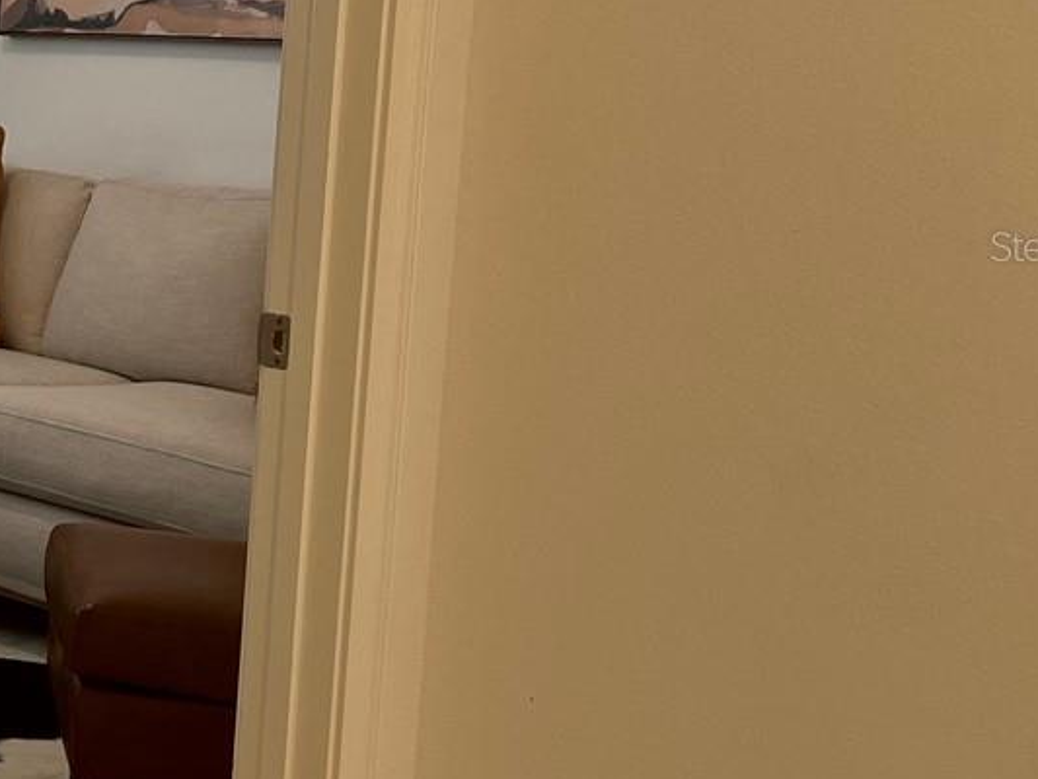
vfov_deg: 18.8
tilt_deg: -5.2
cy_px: 245
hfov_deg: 22.0
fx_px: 2339
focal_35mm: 78
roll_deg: -2.2
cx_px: -384
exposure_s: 1/120
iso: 80
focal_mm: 5.7
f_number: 1.5
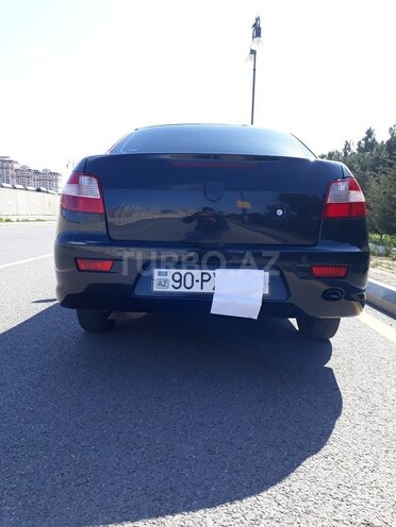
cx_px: 198
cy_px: 264
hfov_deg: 51.4
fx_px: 412
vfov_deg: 65.3
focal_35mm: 27
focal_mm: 3.6
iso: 40
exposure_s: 1/699
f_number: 1.9
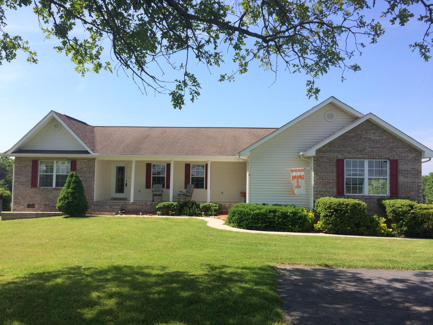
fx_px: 363
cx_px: 216
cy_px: 162
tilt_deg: +5.6
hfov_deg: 61.7
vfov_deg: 48.2
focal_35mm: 29
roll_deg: +0.2
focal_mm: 4.15
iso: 32
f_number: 2.2
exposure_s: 1/1244
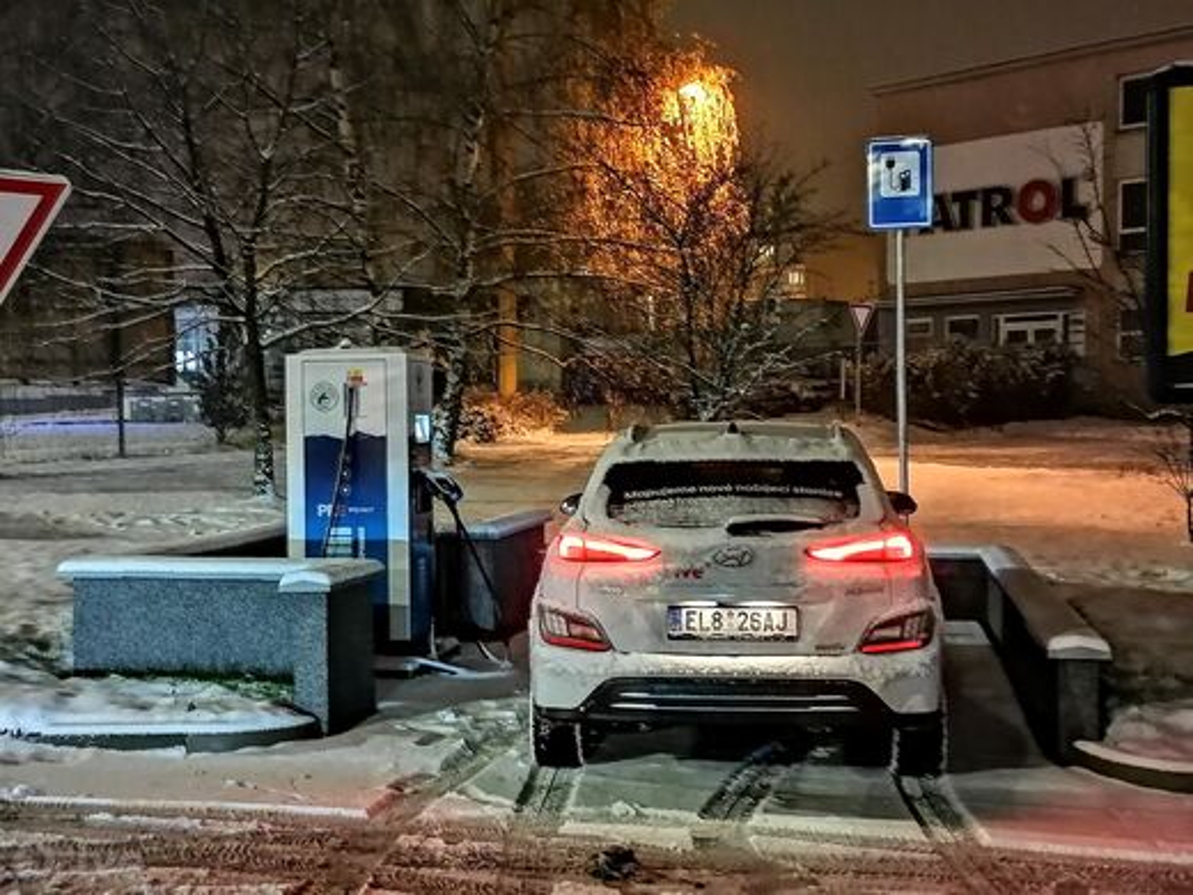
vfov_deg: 33.6
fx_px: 1482
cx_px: 596
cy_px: 448
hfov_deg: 43.9
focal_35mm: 43
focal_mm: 5.3
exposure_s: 4
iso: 1000
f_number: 1.8
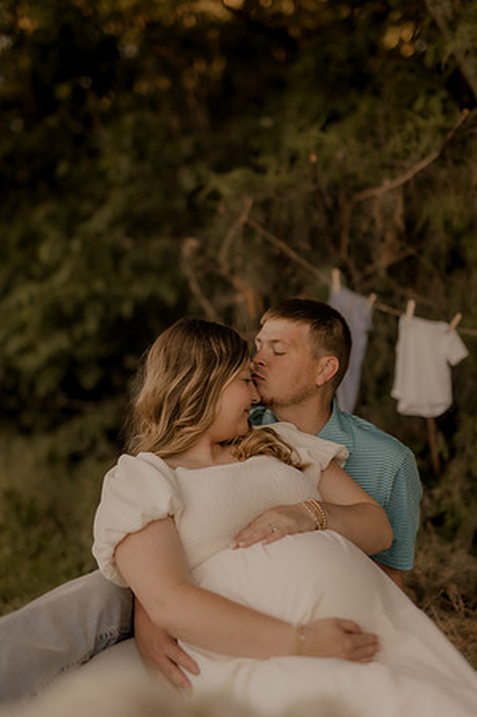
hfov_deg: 26.9
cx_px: 238
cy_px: 358
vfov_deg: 39.6
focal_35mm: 50
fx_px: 996
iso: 200
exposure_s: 1/1000
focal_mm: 50
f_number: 1.4
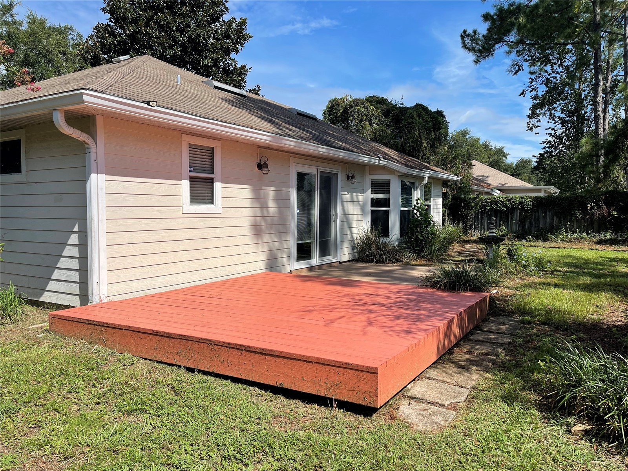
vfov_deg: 53.1
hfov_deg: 67.3
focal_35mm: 26
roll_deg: +0.3
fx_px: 472
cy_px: 236
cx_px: 314
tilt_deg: -3.9
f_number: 1.6
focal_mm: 5.1
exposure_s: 1/4202
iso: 32
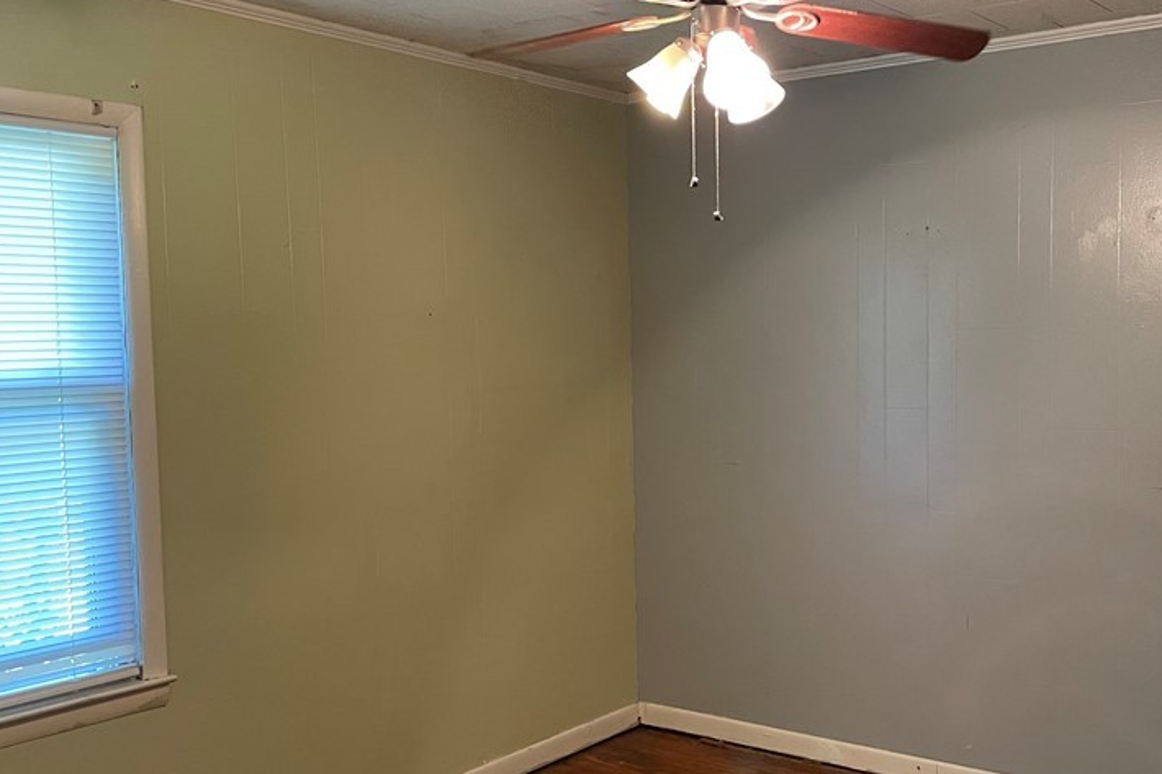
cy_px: 421
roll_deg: +0.8
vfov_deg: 34.2
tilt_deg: -3.8
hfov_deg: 49.0
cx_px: 738
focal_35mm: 39
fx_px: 1258
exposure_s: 1/60
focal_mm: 4.2
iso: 320
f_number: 1.6
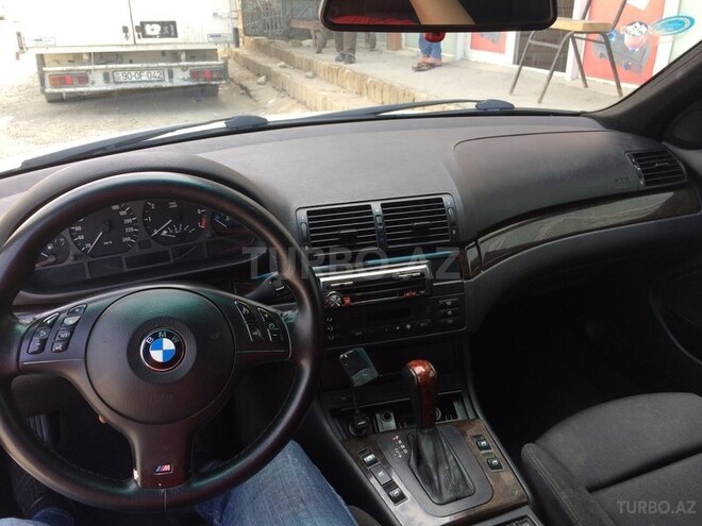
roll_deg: -0.9
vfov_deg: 48.2
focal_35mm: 29
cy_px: 263
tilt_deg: -24.3
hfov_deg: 61.7
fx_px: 588
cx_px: 351
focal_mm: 4.15
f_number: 2.2
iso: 32
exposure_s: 1/147
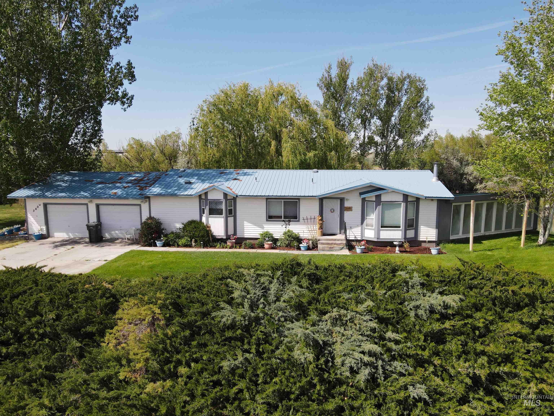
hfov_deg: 71.6
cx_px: 277
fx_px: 384
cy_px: 208
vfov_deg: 56.8
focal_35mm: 24
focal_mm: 4.5
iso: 100
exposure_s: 1/500
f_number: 2.8
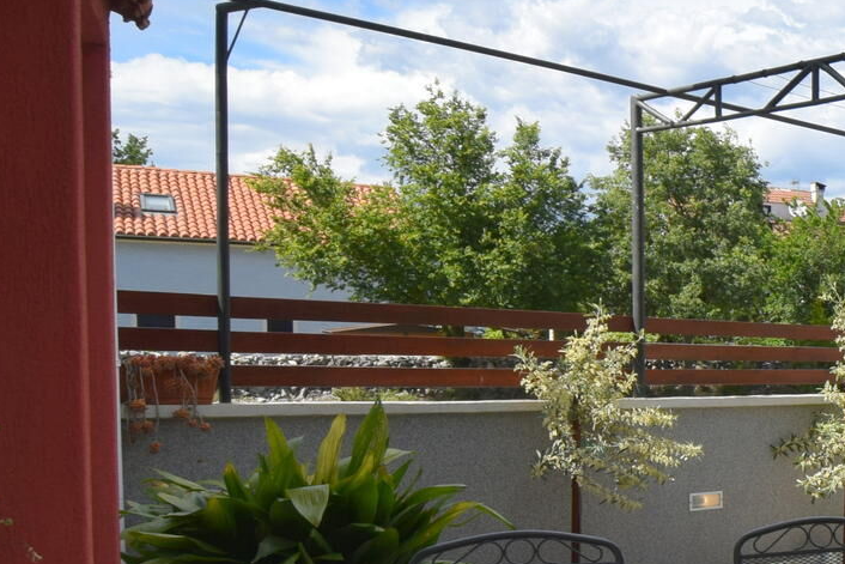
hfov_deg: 29.8
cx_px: 1136
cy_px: 360
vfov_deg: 26.4
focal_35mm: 51
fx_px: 1197
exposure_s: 1/320
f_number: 9
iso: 200
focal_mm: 10
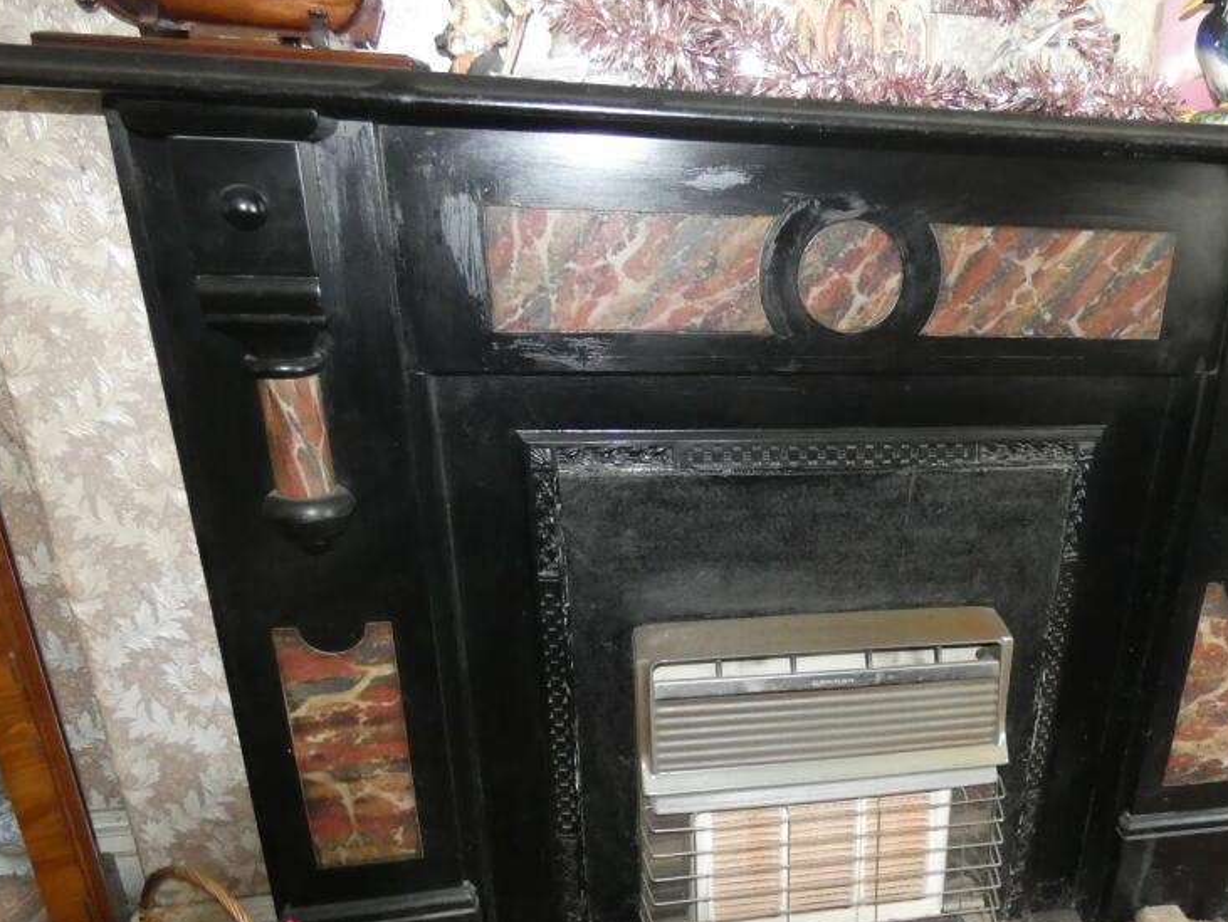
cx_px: 845
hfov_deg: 61.5
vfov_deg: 49.2
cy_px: 583
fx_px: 994
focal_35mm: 28
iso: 800
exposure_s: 1/8
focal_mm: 3.6
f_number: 2.8
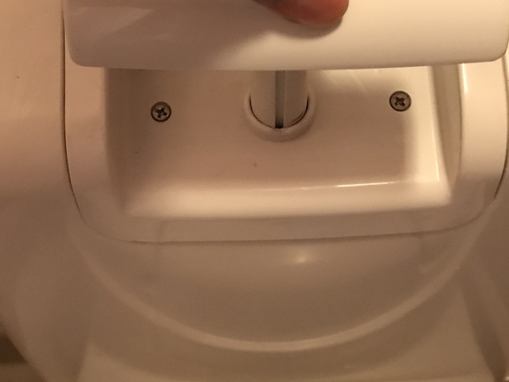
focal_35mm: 58
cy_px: 86
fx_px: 853
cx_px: 211
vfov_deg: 24.9
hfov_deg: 33.2
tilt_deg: -61.6
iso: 100
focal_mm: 3.99
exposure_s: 1/10
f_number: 1.8
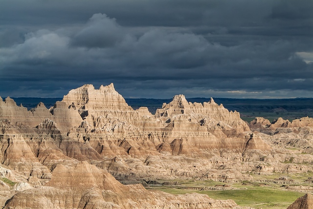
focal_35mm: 118
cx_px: 156
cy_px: 104
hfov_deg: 17.3
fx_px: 1031
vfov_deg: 11.6
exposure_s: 1/750
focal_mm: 79
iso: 200
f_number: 11
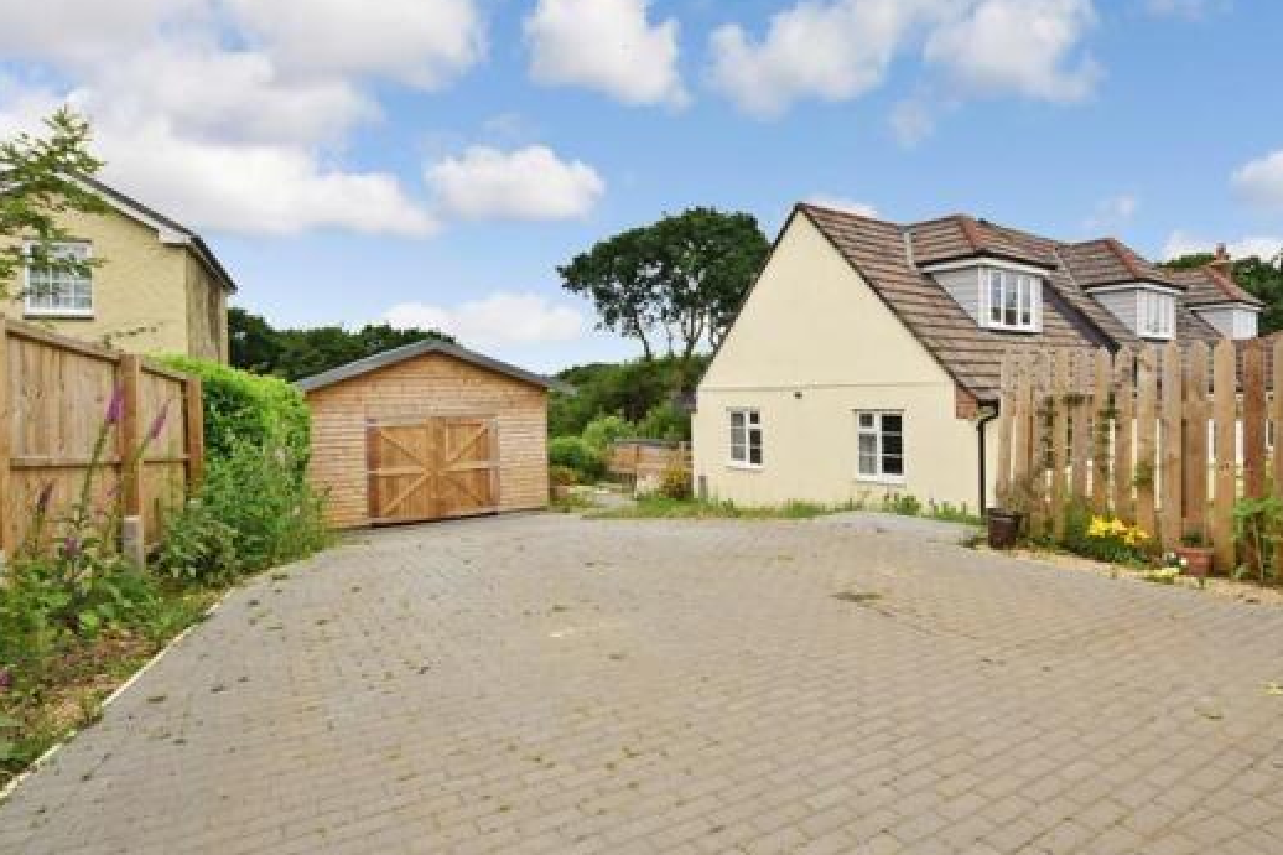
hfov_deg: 86.0
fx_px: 677
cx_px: 758
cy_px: 405
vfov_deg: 64.5
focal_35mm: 19
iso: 200
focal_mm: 10
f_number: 16
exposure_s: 1/200
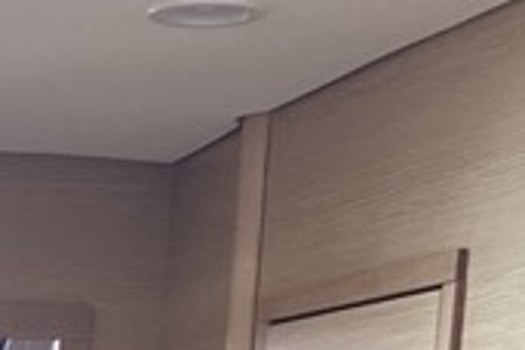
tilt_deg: -13.1
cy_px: 1308
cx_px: -568
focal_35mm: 190
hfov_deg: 9.9
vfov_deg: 6.2
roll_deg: -1.4
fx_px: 2771
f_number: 1.8
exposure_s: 1/121
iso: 100
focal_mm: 4.25
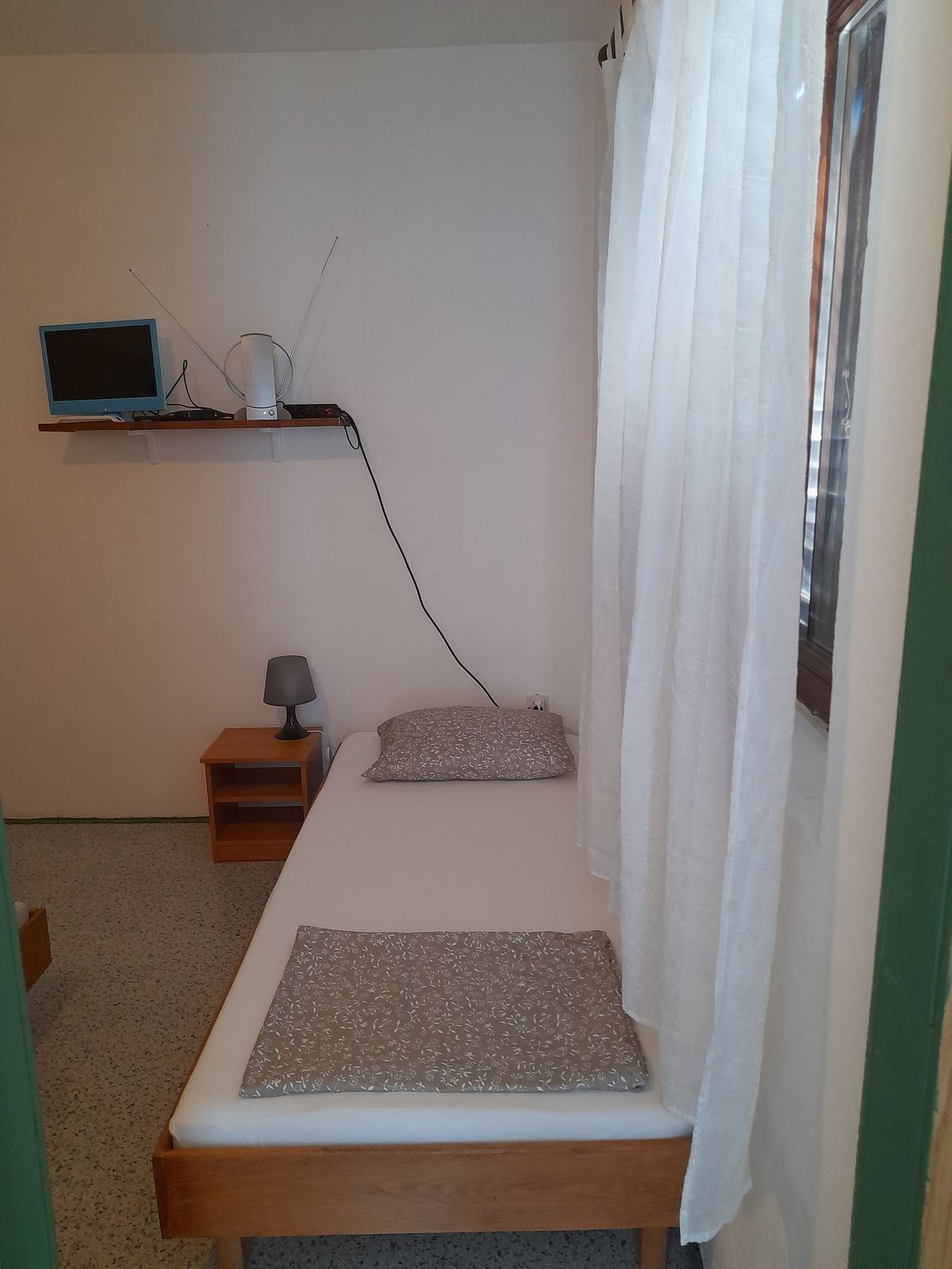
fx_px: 917
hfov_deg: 54.9
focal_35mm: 25
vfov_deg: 69.4
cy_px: 634
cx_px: 476
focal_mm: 4.6
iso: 320
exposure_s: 1/33
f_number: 2
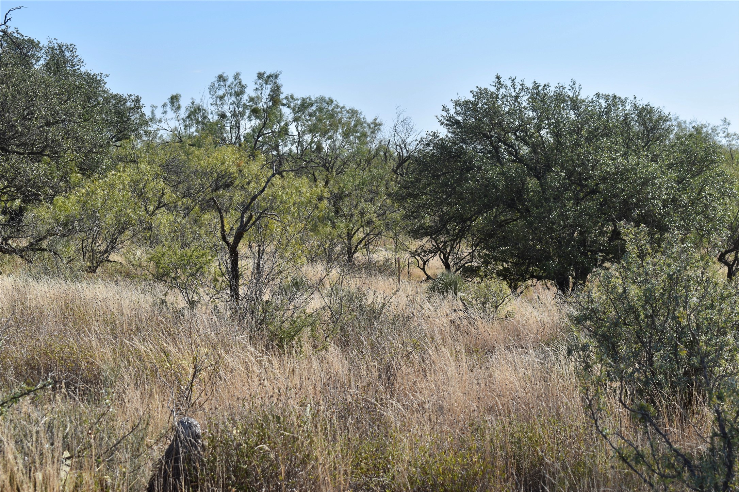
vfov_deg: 16.6
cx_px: 370
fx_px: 1693
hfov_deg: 24.6
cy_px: 246
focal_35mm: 82
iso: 100
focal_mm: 55
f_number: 8
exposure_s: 1/250
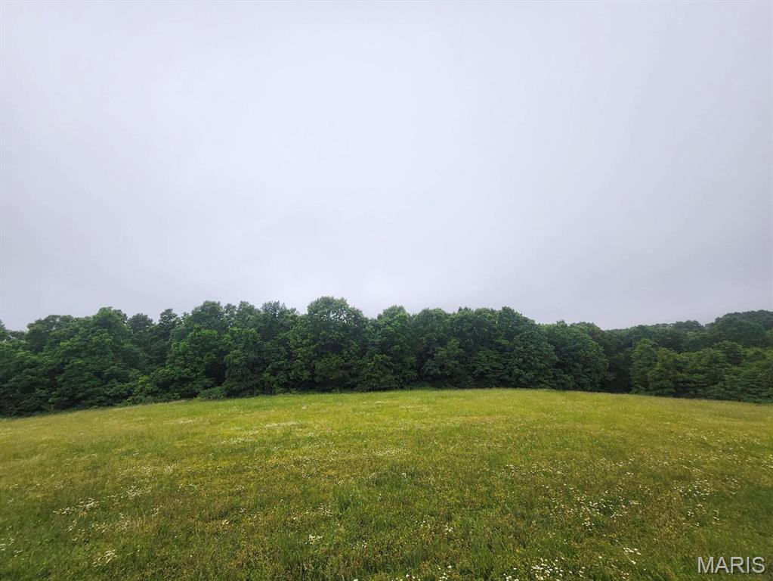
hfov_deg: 106.2
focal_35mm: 13
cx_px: 386
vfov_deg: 90.0
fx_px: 290
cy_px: 290
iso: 40
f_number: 2.2
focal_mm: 1.74
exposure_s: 1/228
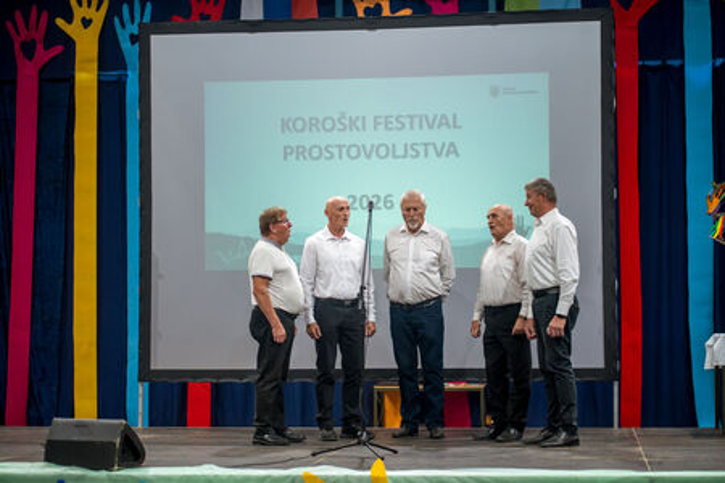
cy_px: 242
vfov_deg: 16.1
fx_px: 1712
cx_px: 362
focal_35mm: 85
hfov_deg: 23.9
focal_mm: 85
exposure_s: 1/250
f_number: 1.8
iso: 400
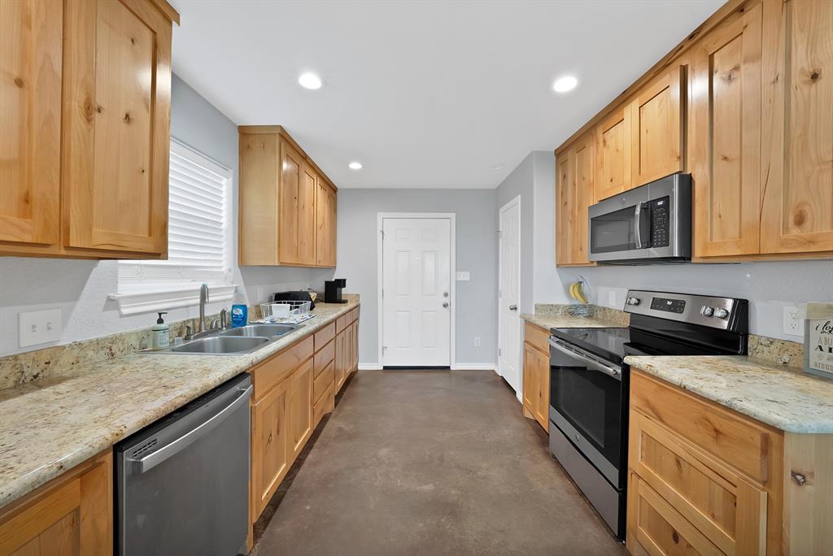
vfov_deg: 90.1
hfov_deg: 112.6
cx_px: 416
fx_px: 278
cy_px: 278
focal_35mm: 12
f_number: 9
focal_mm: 12
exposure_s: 1/2
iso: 640
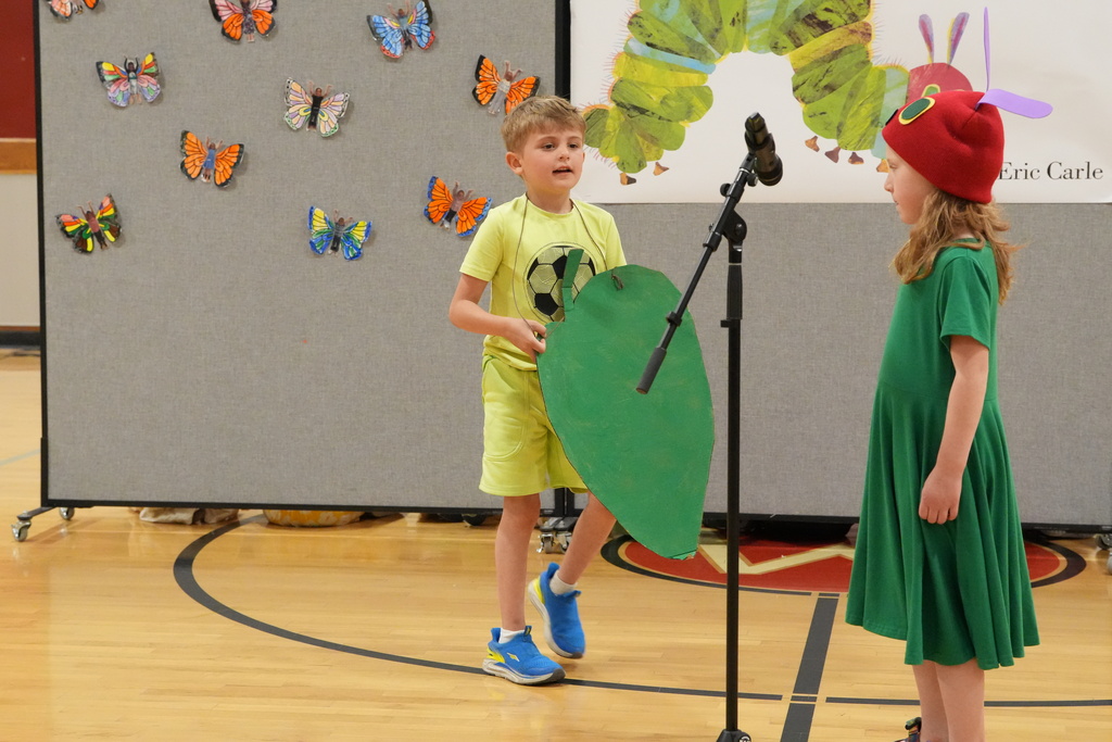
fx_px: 2317
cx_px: 556
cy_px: 371
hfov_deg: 27.0
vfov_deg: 18.2
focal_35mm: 75
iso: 6400
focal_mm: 50
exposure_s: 1/320
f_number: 4.5
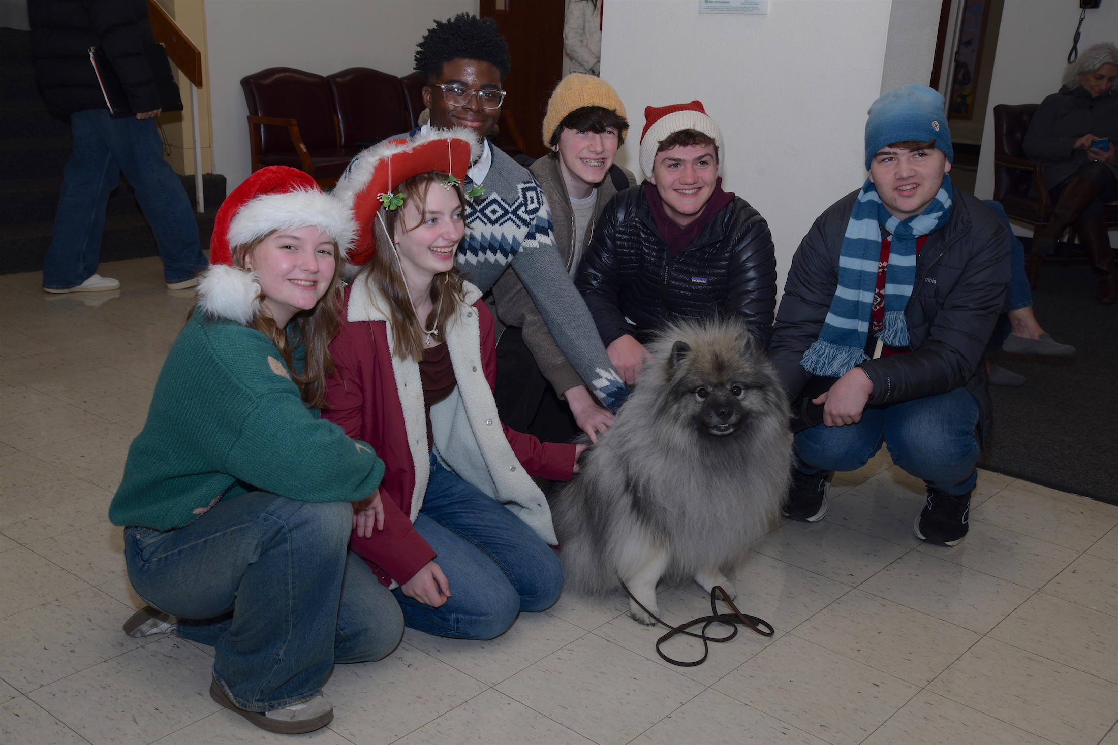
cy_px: 372
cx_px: 559
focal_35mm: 40
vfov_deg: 33.4
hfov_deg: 48.5
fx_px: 1242
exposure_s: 1/160
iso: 500
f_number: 8
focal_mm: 40
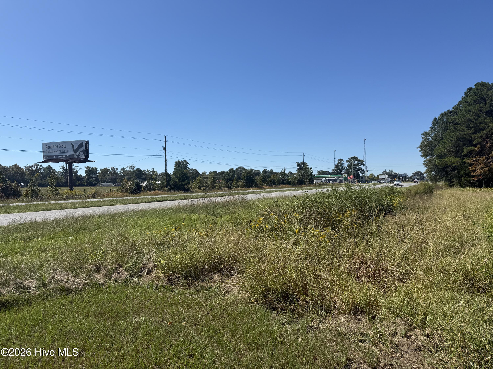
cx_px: 246
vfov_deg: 56.8
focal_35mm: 24
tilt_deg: +0.0
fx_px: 342
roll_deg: -1.1
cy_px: 184
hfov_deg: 71.6
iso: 80
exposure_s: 1/5714
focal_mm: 6.76
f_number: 1.78
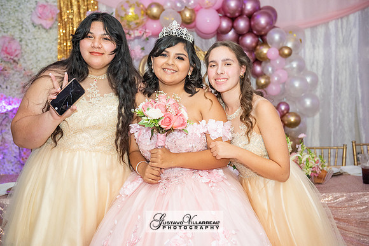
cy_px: 123
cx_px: 184
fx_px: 533
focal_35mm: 52
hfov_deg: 38.2
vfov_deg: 26.0
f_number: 3.5
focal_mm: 52
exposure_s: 1/160
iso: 1250
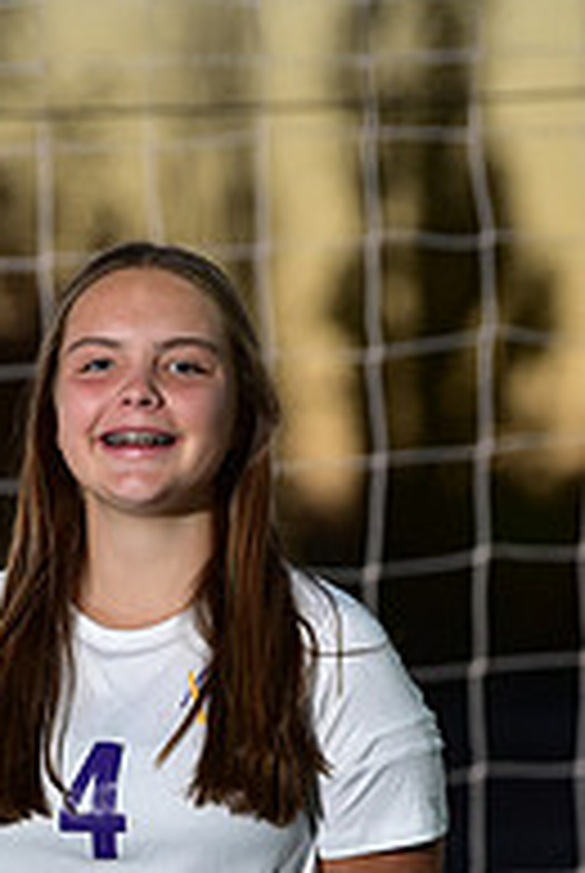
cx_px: -56
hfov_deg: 2.7
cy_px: 1071
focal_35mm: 508
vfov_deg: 4.0
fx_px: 12338
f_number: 4.5
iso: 250
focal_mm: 170
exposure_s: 1/200
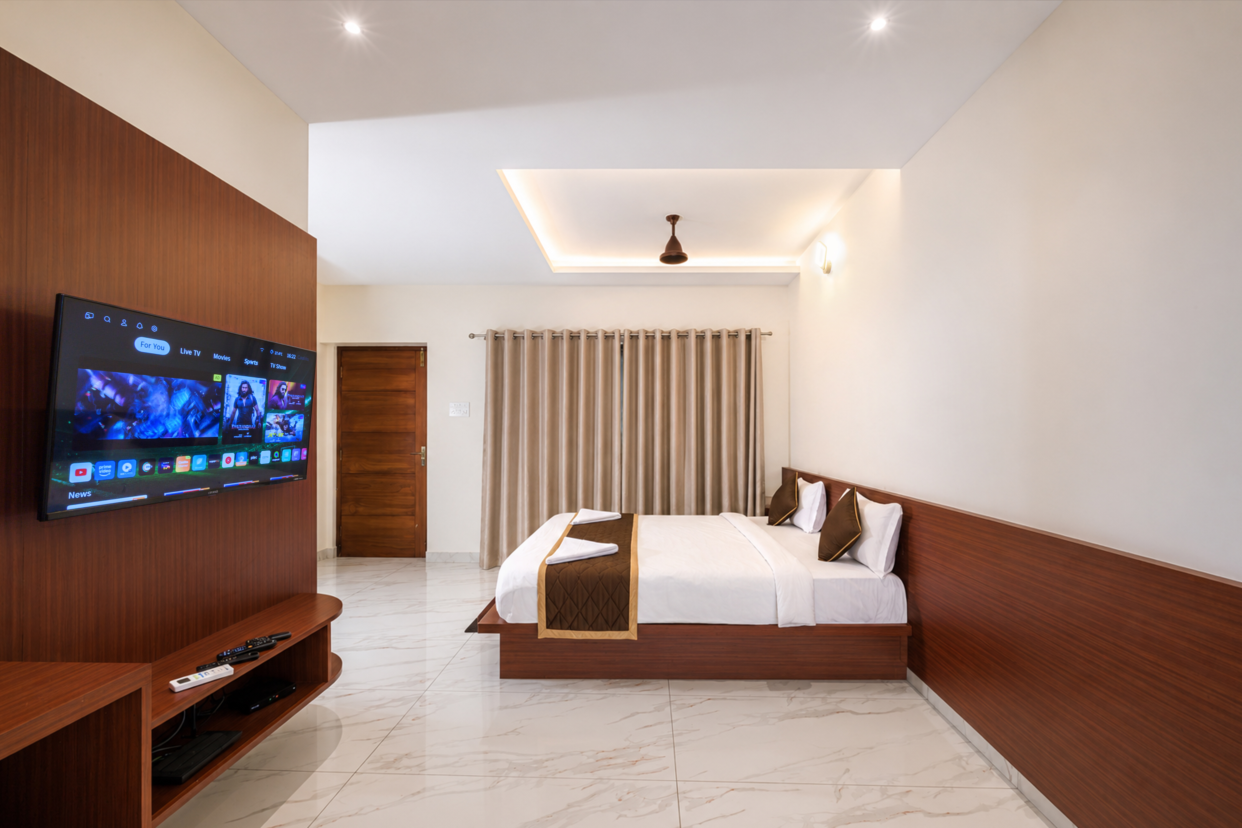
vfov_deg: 81.2
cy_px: 414
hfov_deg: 104.3
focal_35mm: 14
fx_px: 483
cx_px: 621
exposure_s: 1.6
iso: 100
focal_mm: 14
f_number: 22
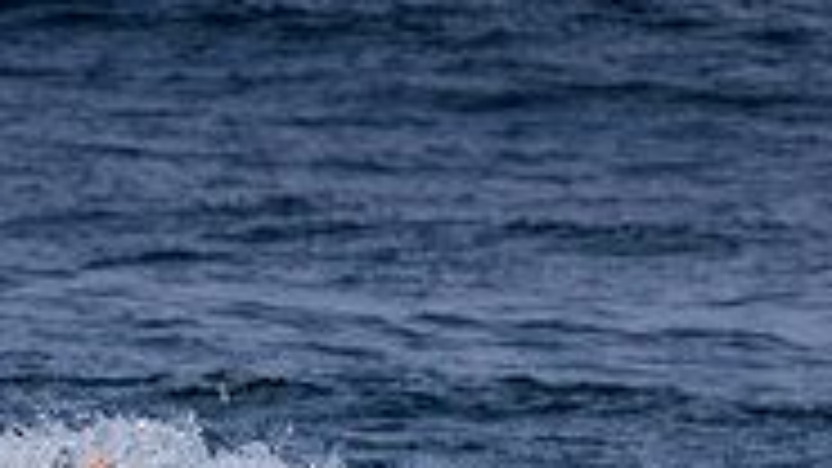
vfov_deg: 0.5
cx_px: 153
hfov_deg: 0.8
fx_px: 58101
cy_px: 862
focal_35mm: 2634
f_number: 11
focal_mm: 800
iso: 560
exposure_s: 1/2000
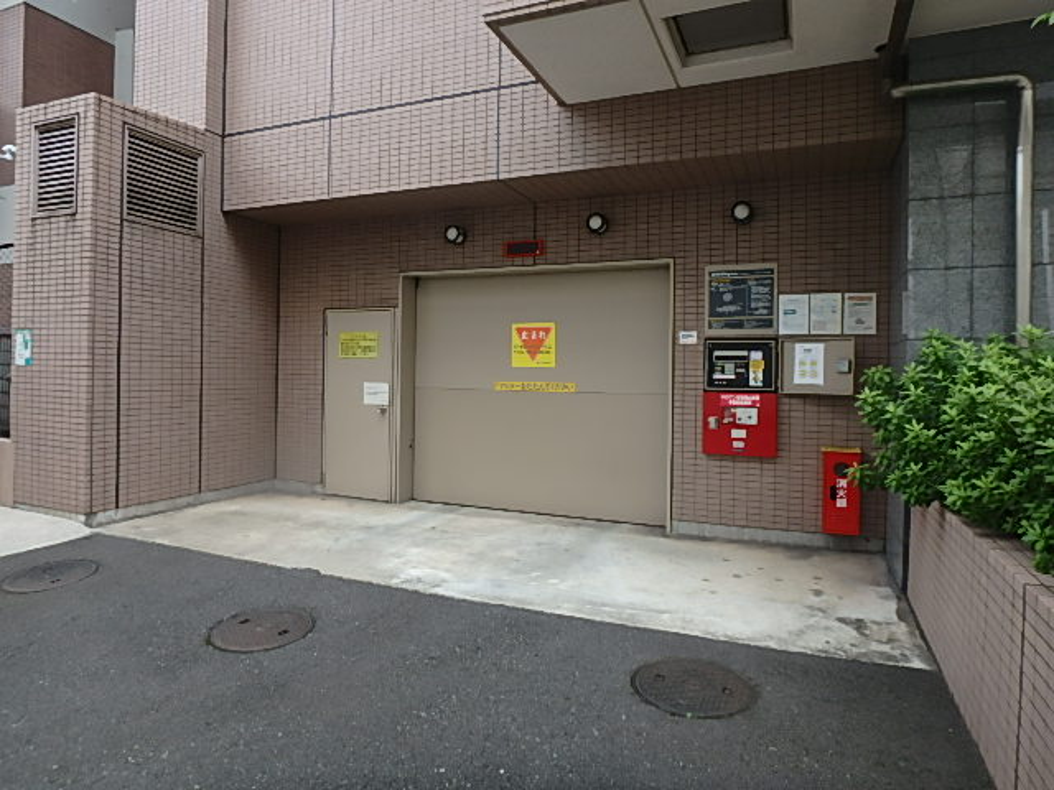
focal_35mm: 21
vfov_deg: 63.4
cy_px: 395
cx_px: 527
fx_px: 639
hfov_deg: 79.0
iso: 125
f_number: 3.5
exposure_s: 1/200
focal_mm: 3.7
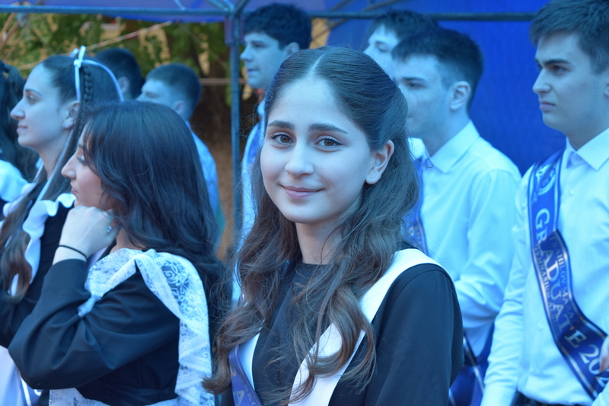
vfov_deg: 16.5
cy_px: 203
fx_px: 1395
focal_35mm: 82
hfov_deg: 24.6
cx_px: 304
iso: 400
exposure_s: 1/200
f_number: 7.1
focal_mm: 55
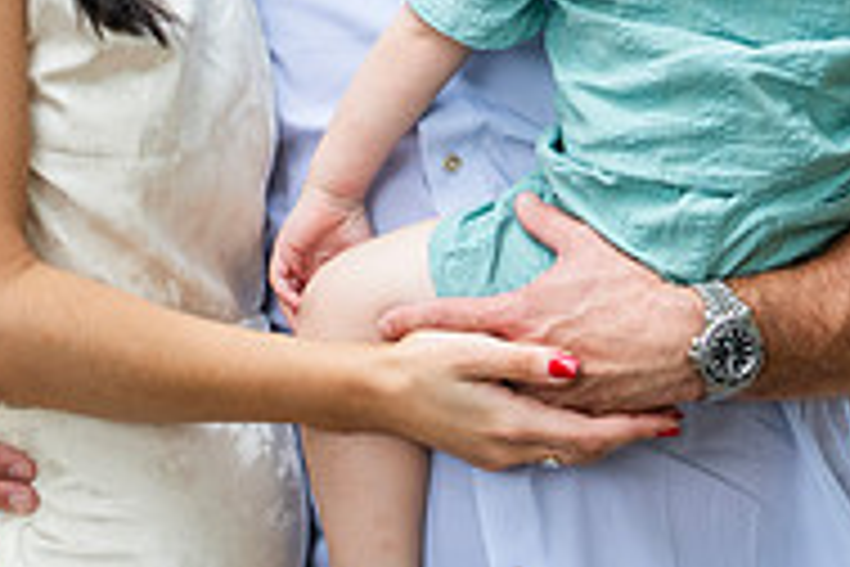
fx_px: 7579
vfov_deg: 4.3
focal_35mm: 321
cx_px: 471
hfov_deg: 6.4
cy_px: -173
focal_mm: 78
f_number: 3.5
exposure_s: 1/400
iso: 250
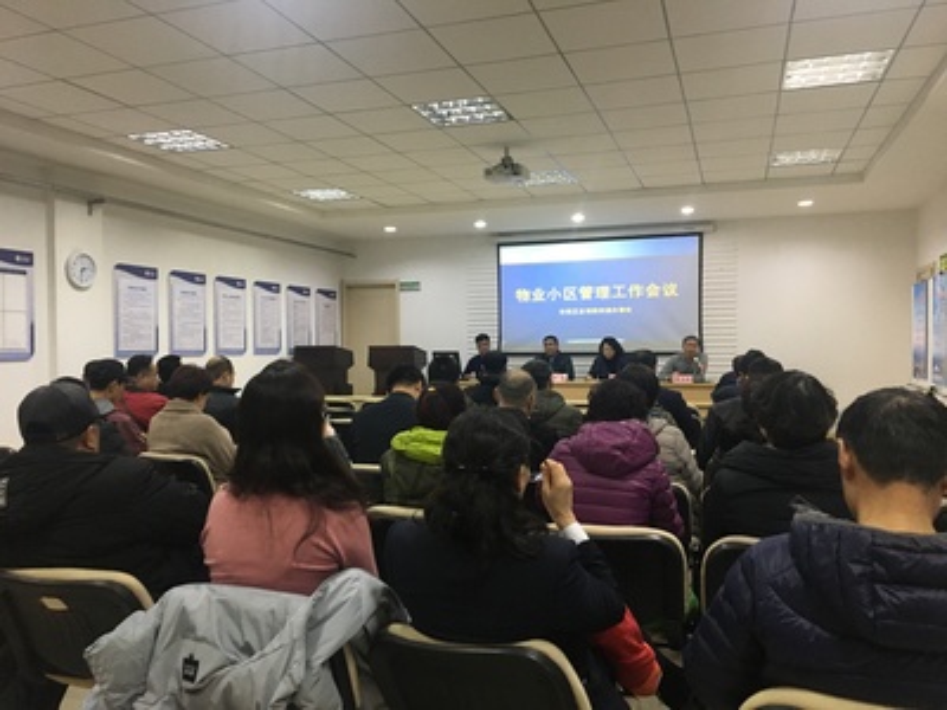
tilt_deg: -0.3
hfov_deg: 61.7
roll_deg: +0.1
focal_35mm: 29
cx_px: 474
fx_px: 793
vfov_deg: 48.2
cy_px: 355
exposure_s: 1/33
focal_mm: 4.15
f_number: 2.2
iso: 160
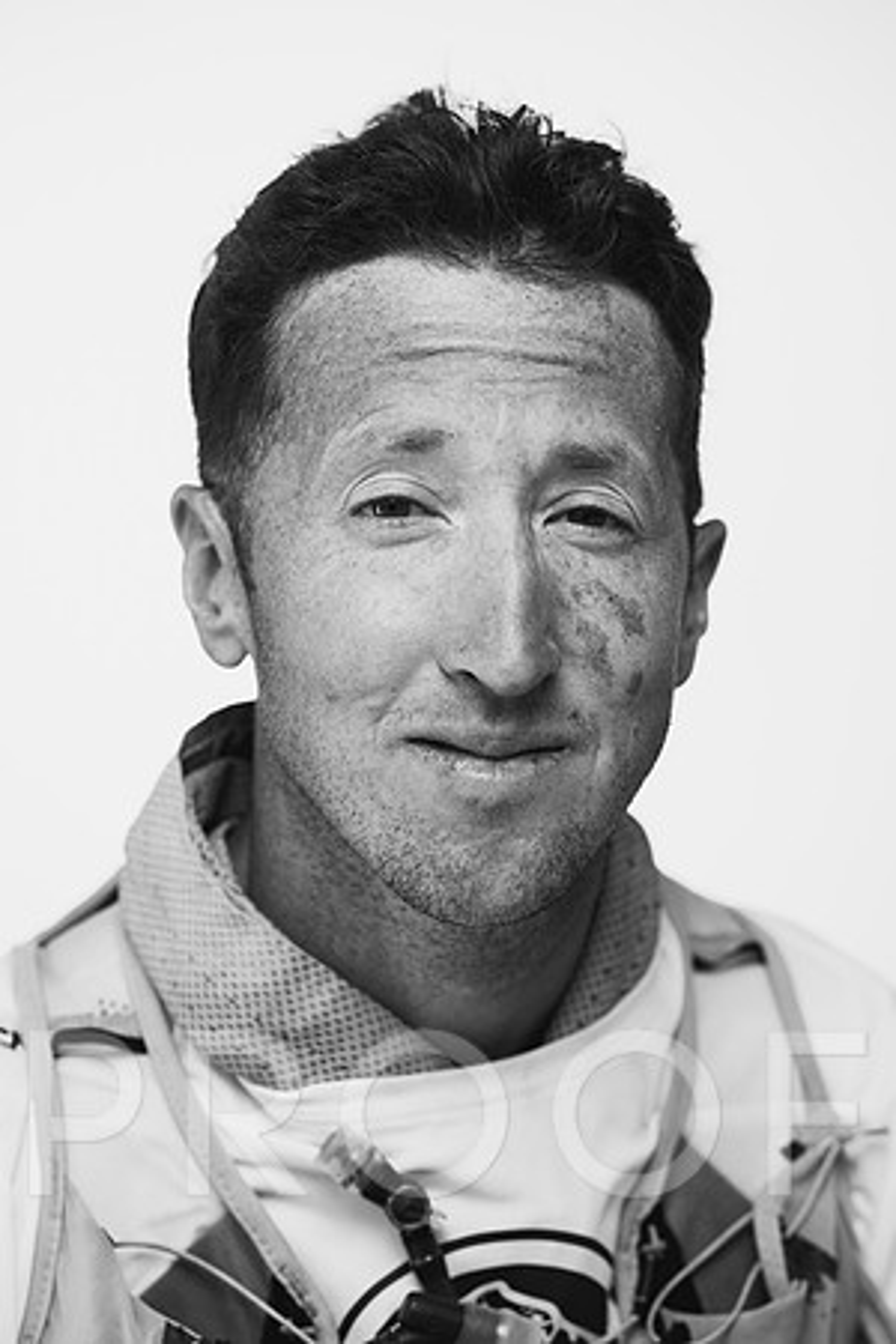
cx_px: 448
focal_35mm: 79
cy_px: 672
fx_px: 2949
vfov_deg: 25.7
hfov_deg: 17.3
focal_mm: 79
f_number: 4
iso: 100
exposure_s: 1/250
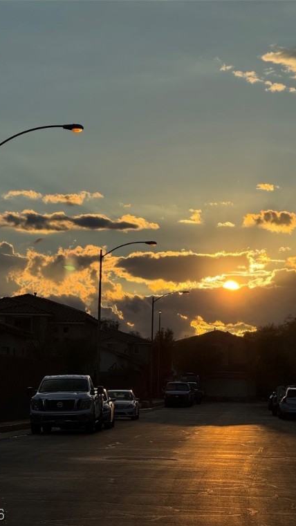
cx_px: 134
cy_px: 265
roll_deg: +1.9
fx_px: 1842
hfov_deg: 9.2
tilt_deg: +3.5
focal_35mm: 132
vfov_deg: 16.3
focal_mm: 15.66
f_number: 2.8
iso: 50
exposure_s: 1/3690
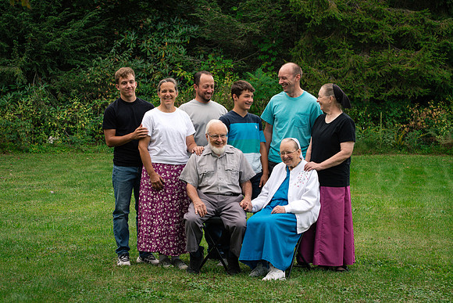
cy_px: 170
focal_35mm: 98
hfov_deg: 20.9
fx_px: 1231
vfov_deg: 14.0
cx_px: 221
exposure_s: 1/320
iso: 500
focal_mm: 85
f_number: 6.3
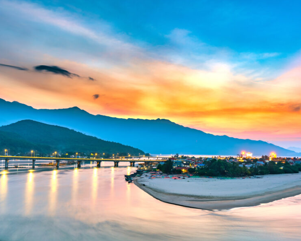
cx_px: 205
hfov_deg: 55.8
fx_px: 276
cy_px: 138
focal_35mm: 31
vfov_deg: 47.0
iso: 50
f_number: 4.5
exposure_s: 1/1.25
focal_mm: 21
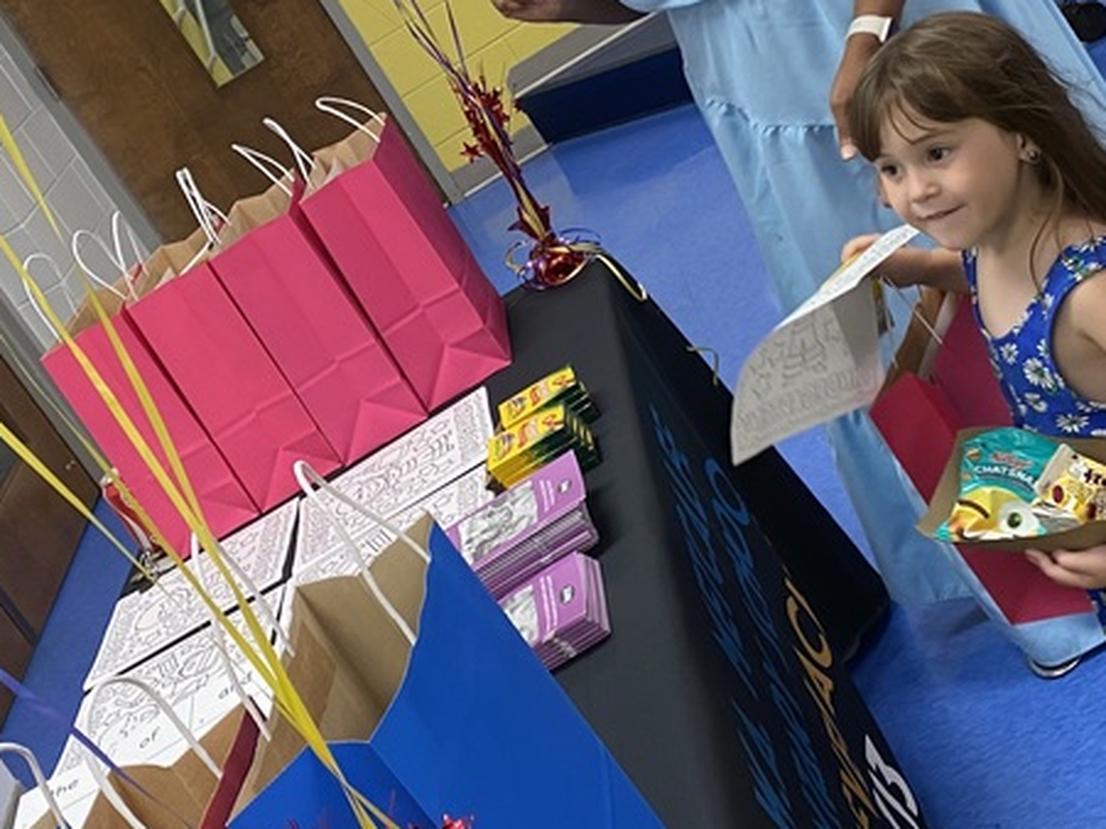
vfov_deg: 24.5
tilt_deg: -13.0
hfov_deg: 32.7
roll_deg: +32.6
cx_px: 537
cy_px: 191
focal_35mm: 59
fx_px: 1885
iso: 125
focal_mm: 4.25
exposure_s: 1/60
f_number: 1.8
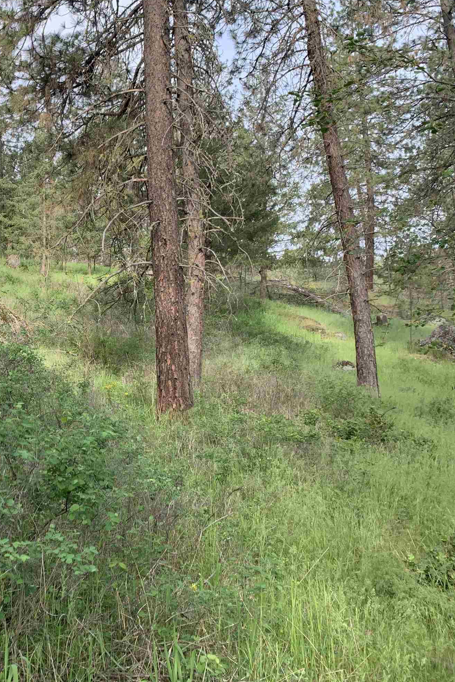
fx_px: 796
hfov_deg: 29.5
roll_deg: +1.3
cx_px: -16
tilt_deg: +4.7
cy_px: 299
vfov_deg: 46.3
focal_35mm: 42
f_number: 1.8
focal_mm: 4.25
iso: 25
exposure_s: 1/310
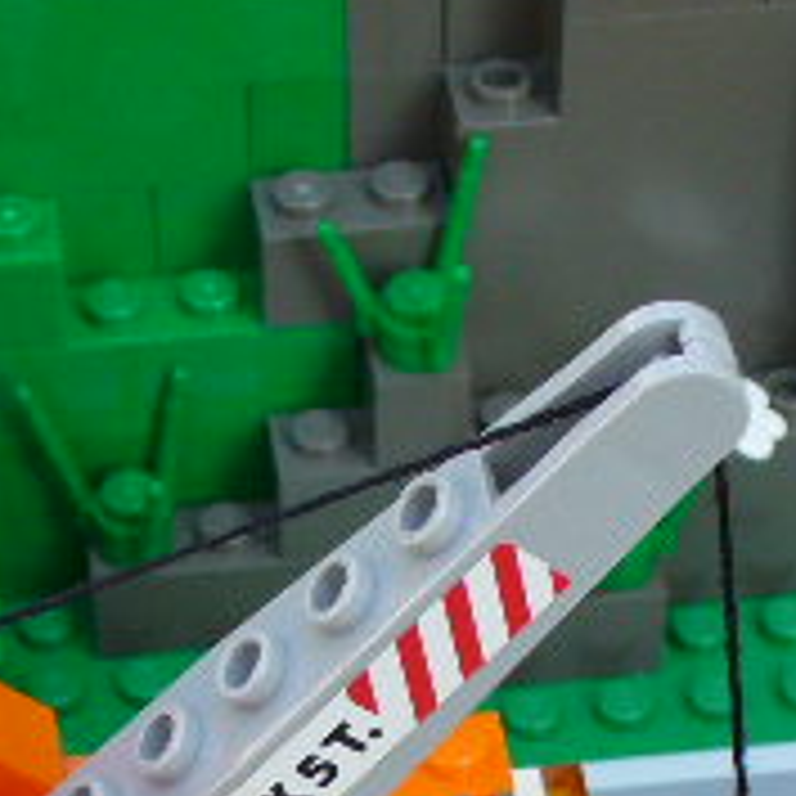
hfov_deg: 13.3
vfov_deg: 13.0
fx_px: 3408
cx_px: 391
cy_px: 949
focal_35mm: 131
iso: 80
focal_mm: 6.1
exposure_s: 1/320
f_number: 2.8
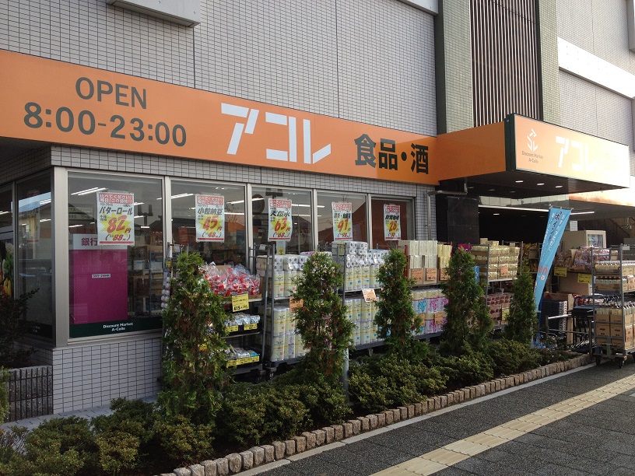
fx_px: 642
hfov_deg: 52.6
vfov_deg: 40.7
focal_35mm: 35
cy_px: 238
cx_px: 318
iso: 64
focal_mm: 4.28
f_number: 2.4
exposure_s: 1/347
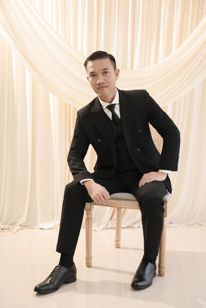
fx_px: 408
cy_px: 154
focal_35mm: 48
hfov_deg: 28.3
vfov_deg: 41.4
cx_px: 103
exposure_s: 1/160
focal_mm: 47.6
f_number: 2.8
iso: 320
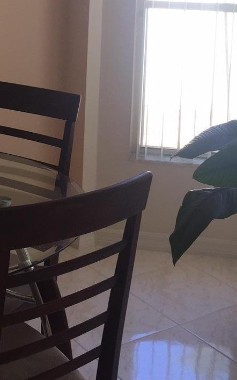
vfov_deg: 27.6
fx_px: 734
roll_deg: -0.8
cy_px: 15
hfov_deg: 18.3
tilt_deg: -3.0
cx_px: 75
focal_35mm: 71
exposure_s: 1/120
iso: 40
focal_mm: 4.15
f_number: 2.2
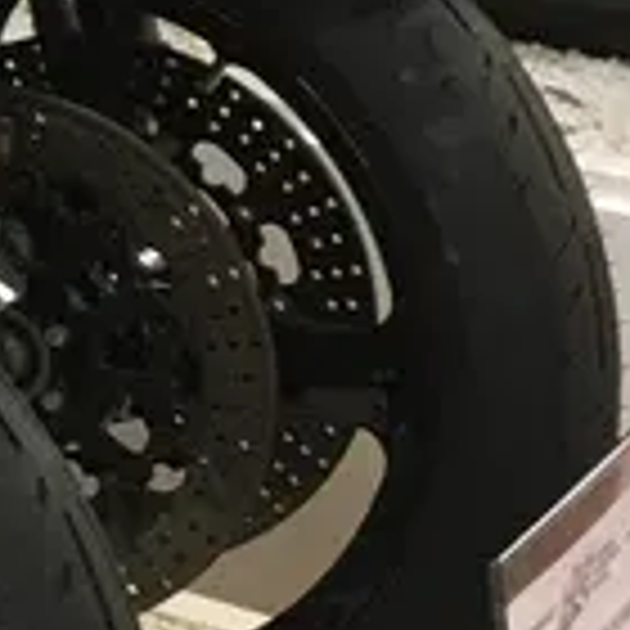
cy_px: 108
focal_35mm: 220
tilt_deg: -16.9
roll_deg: -3.1
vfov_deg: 7.9
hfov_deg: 7.0
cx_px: -1395
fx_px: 4530
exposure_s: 1/33
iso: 125
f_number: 2.2
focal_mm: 4.15
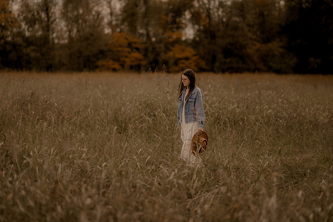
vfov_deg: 16.1
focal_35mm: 85
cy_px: 111
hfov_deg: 23.9
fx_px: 786
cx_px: 166
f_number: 1.4
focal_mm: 85
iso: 200
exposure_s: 1/3200
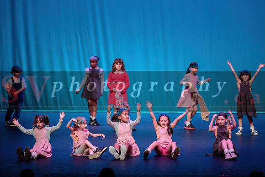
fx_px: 996
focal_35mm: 135
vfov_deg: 10.1
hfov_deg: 15.2
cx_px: 132
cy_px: 77
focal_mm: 120
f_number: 2.8
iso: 1250
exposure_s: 1/500
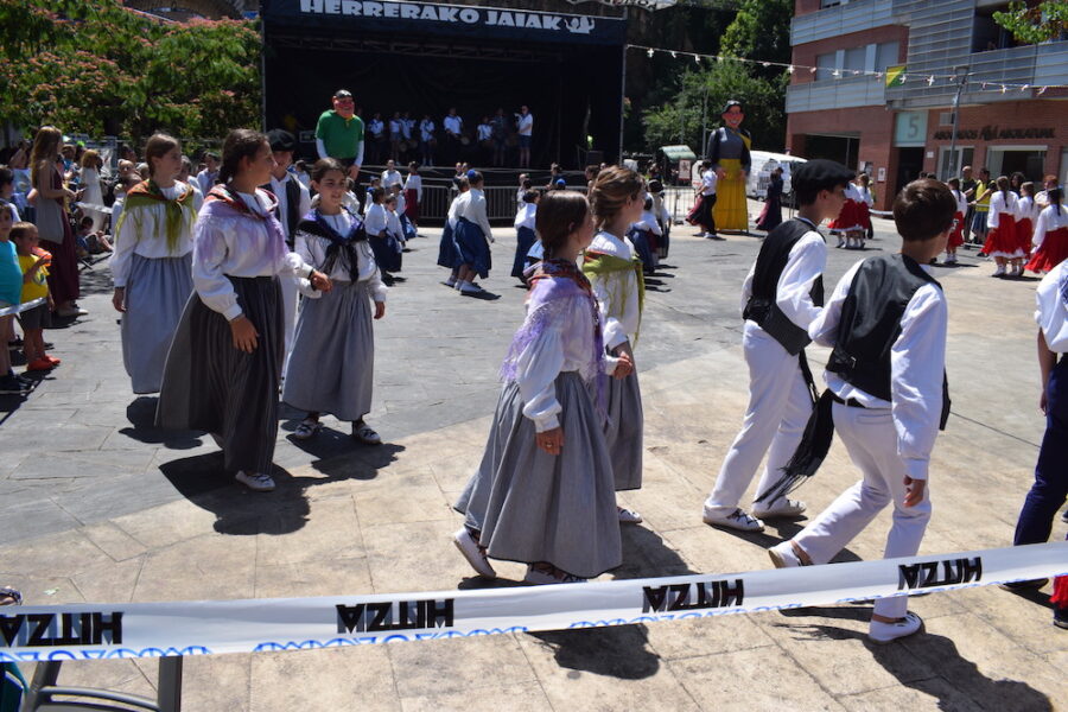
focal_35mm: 27
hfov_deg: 67.4
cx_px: 534
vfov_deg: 47.9
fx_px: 801
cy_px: 356
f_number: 10
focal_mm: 18
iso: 200
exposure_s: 1/400
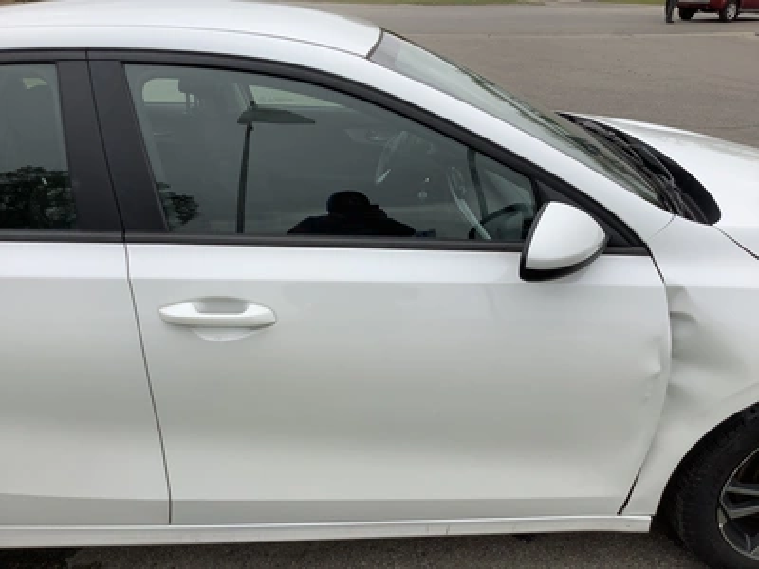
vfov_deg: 45.4
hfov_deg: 58.4
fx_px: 680
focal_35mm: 31
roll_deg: +0.5
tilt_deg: -24.9
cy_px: 284
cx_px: 380
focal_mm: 3.3
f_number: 2.4
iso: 25
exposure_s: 1/296
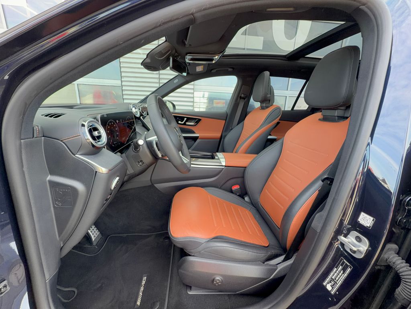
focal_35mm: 14
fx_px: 166
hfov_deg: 102.1
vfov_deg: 85.7
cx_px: 206
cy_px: 154
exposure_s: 1/48
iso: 50
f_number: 2.2
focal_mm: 2.22
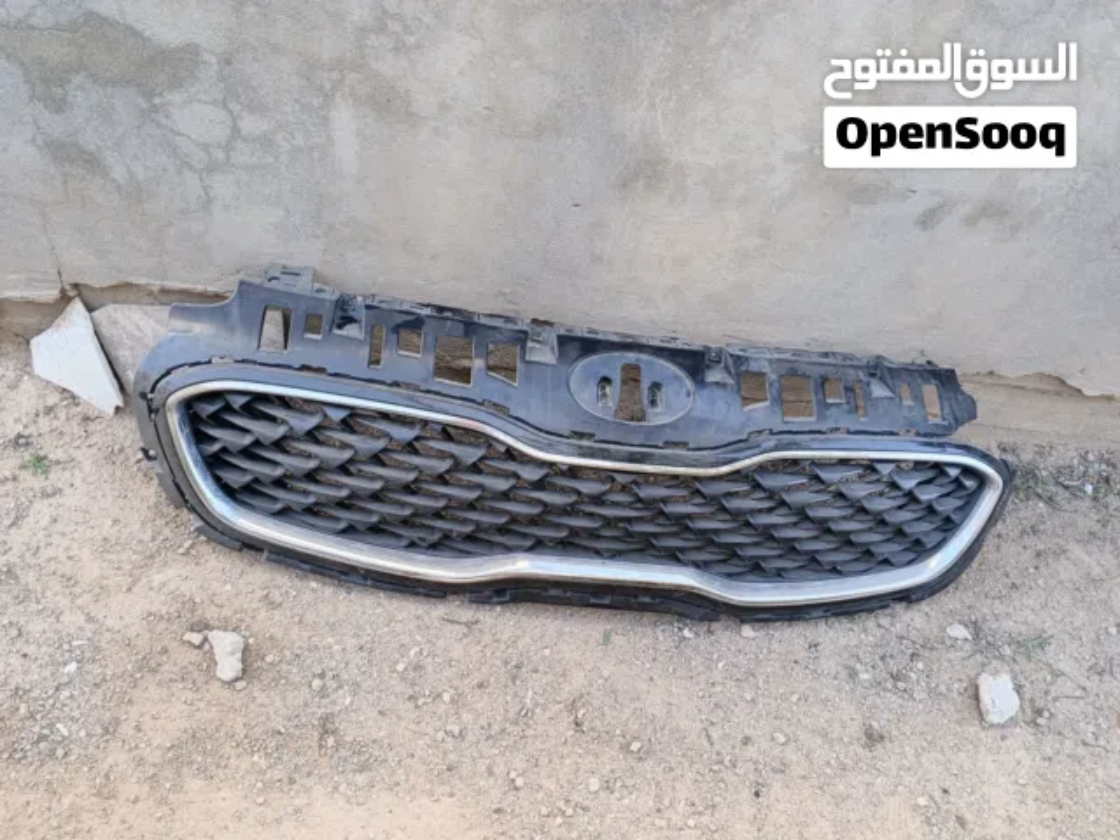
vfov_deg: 58.9
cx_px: 560
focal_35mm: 23
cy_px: 420
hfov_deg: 73.9
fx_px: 744
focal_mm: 4.09
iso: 156
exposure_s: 1/100
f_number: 1.6
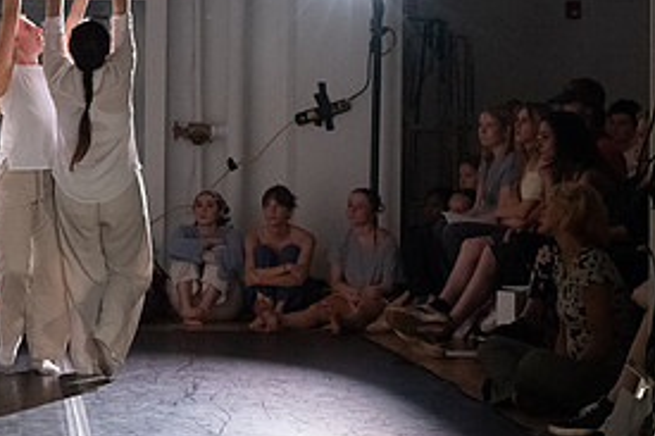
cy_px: 35
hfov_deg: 16.8
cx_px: 162
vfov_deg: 11.2
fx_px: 2200
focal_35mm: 121
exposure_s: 1/400
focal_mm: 49
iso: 6400
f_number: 3.5
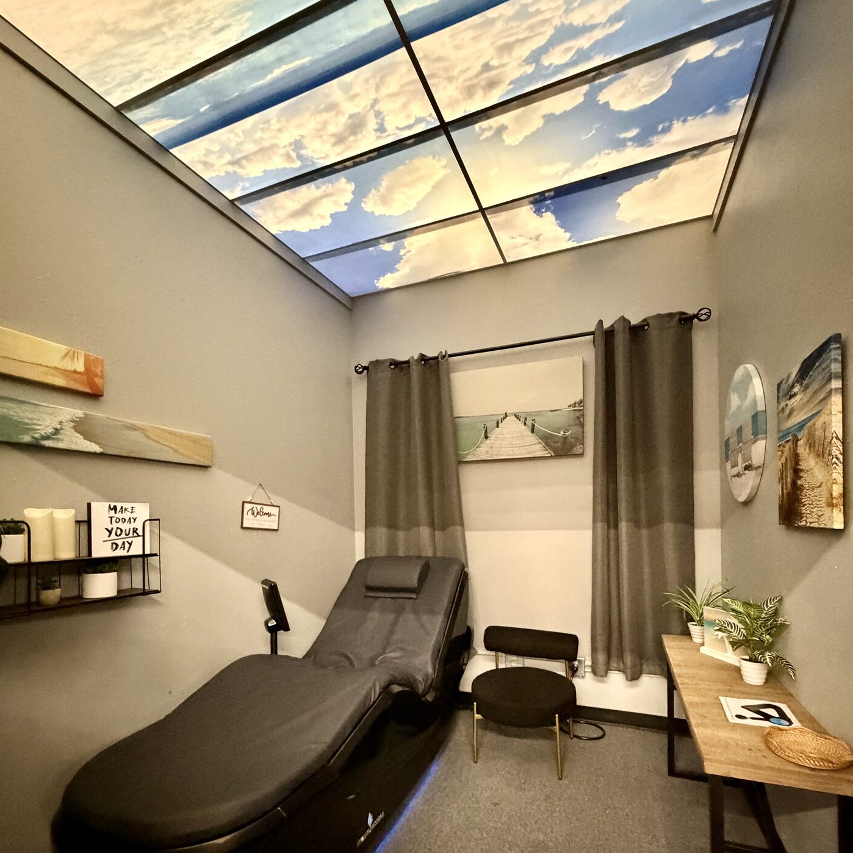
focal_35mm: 17
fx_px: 474
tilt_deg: -0.8
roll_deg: +0.6
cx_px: 428
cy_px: 525
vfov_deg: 82.6
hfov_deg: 84.0
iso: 1250
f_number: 2.2
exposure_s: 1/43
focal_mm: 2.22
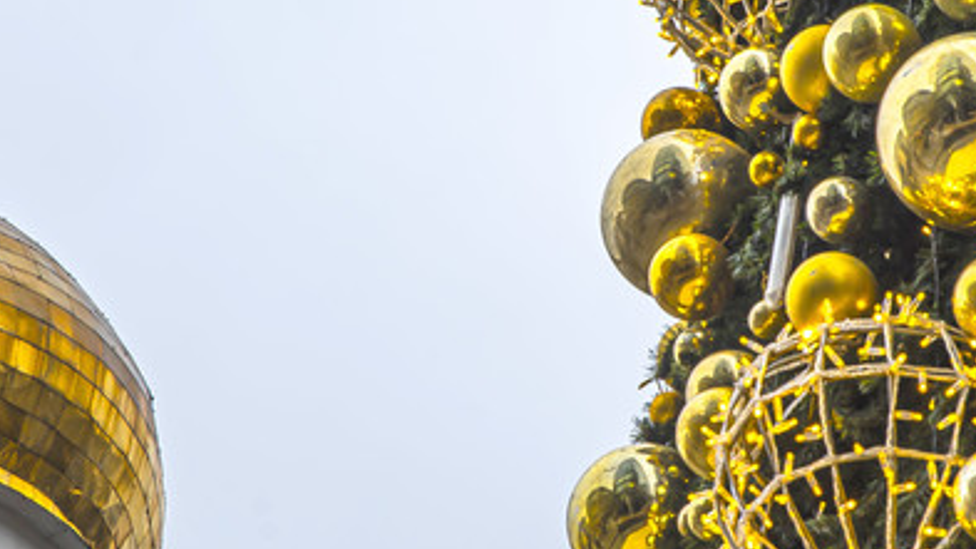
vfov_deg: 7.2
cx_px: 522
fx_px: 4347
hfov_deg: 12.8
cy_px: 309
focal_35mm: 168
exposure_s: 1/40
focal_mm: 70
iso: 100
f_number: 9
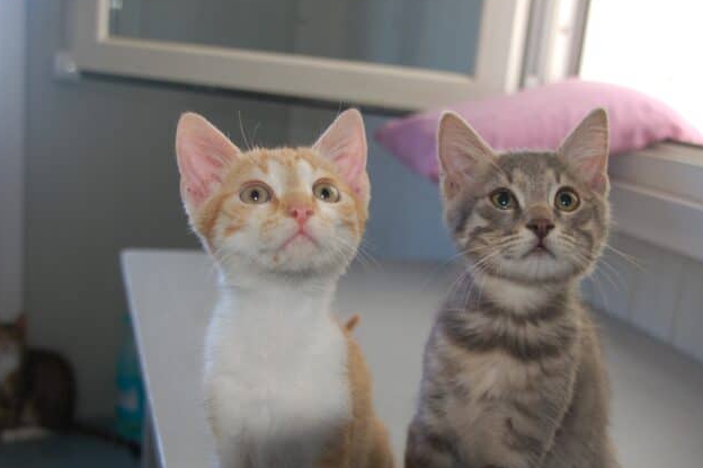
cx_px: 366
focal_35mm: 48
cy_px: 272
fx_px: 937
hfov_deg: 41.1
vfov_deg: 28.0
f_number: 4.2
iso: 360
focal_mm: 26
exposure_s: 1/60
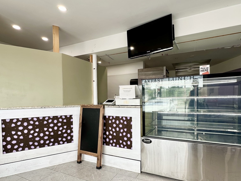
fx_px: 132
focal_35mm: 19
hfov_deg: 84.3
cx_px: 135
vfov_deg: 68.4
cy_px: 102
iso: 40
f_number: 2.2
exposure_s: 1/120
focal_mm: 2.22
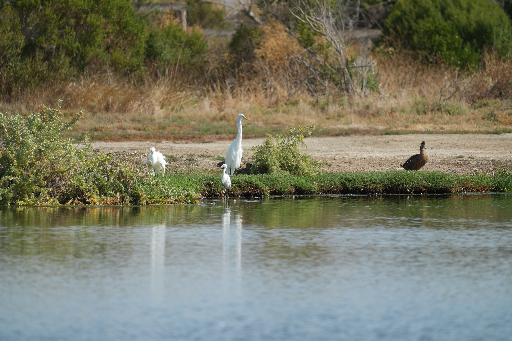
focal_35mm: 600
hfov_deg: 3.4
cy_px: 170
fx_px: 8533
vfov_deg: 2.3
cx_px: 256
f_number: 5.6
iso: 800
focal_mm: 600
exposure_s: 1/2500
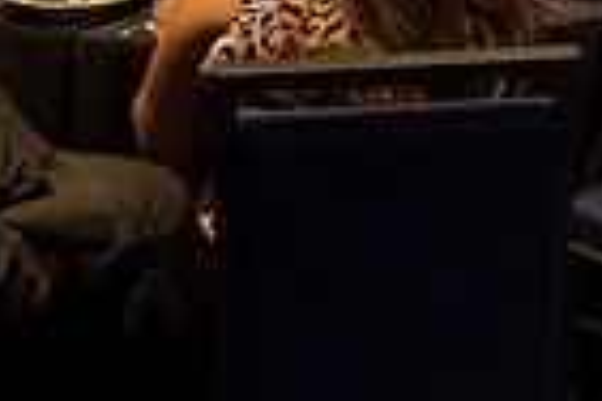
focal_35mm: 99
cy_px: -271
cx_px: 508
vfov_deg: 12.8
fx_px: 1655
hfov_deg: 20.3
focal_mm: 24
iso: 1600
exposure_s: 1/30
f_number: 5
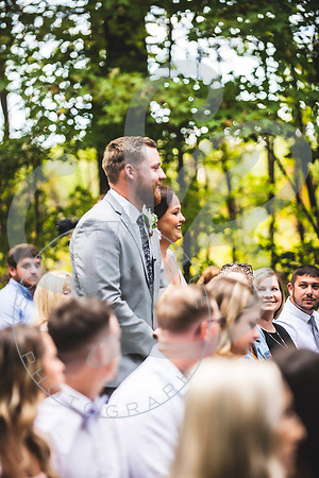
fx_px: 1861
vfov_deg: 14.7
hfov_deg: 9.8
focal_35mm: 140
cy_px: 239
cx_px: 160
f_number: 2.8
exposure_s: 1/500
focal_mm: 140
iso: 500
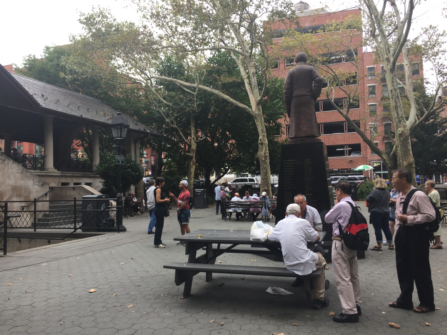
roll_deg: +0.6
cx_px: 224
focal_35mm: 29
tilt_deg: +2.2
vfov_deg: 48.2
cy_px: 168
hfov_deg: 61.7
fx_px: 374
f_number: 2.2
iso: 32
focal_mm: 4.15
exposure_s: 1/176
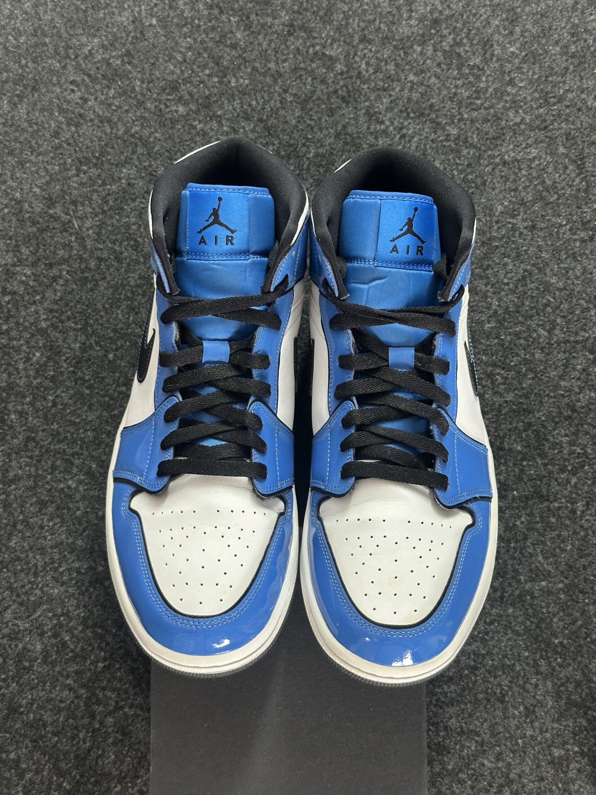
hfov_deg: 30.3
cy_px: 398
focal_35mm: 48
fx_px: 1102
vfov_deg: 39.7
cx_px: 298
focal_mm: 6.86
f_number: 1.78
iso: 250
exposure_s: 1/33
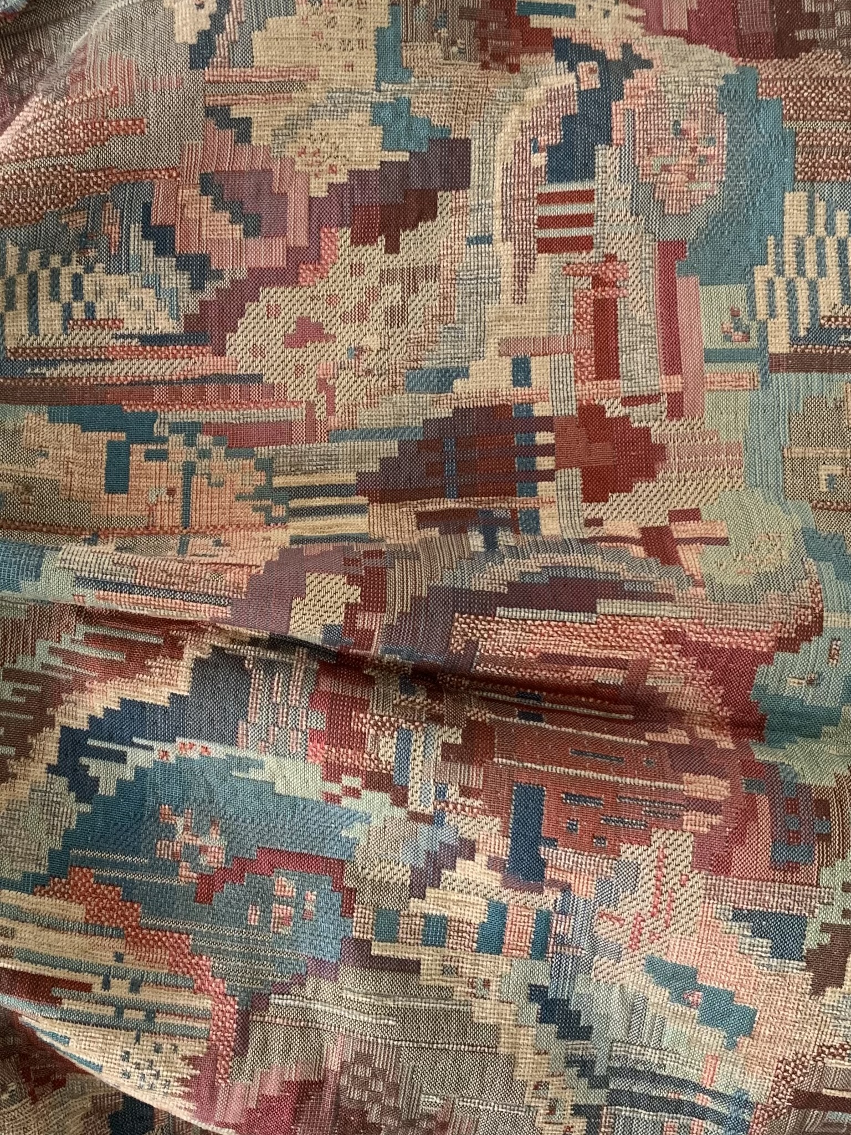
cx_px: 426
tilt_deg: -81.9
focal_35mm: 26
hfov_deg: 53.1
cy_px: 568
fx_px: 852
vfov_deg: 67.3
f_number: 1.8
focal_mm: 4.25
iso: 160
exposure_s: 1/60
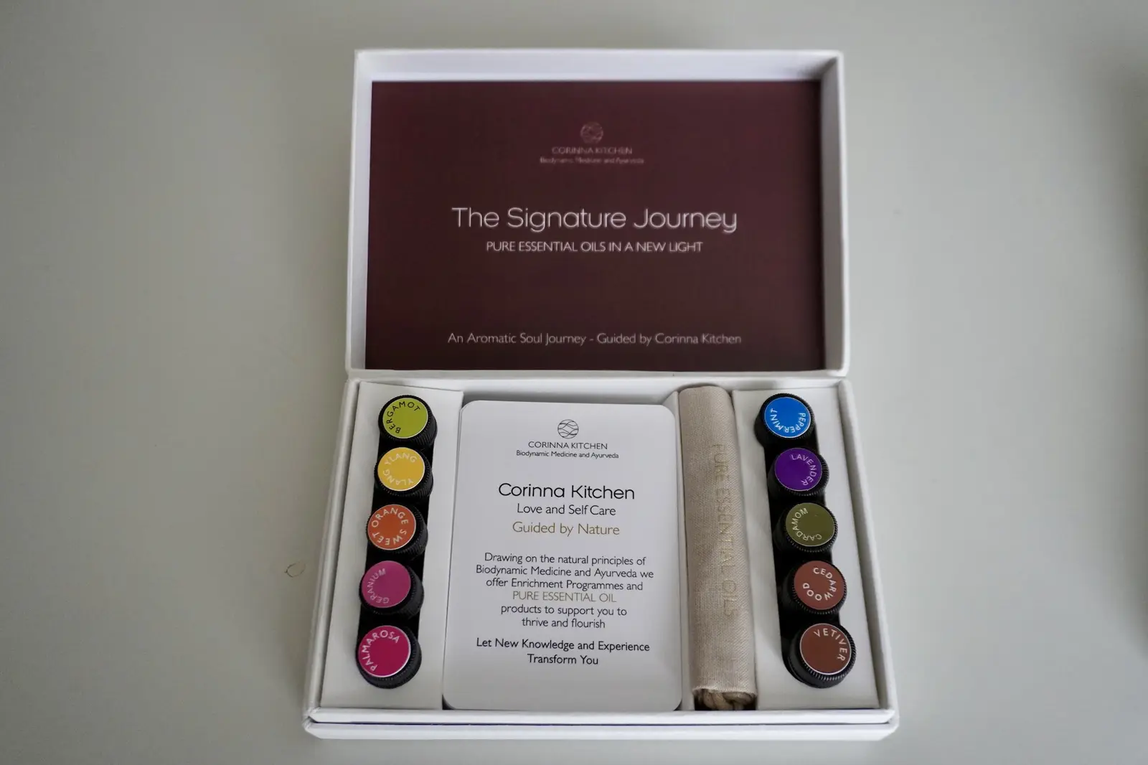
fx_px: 1004
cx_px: 574
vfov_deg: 41.7
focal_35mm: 32
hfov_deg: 59.5
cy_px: 382
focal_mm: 21
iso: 2000
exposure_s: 1/60
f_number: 4
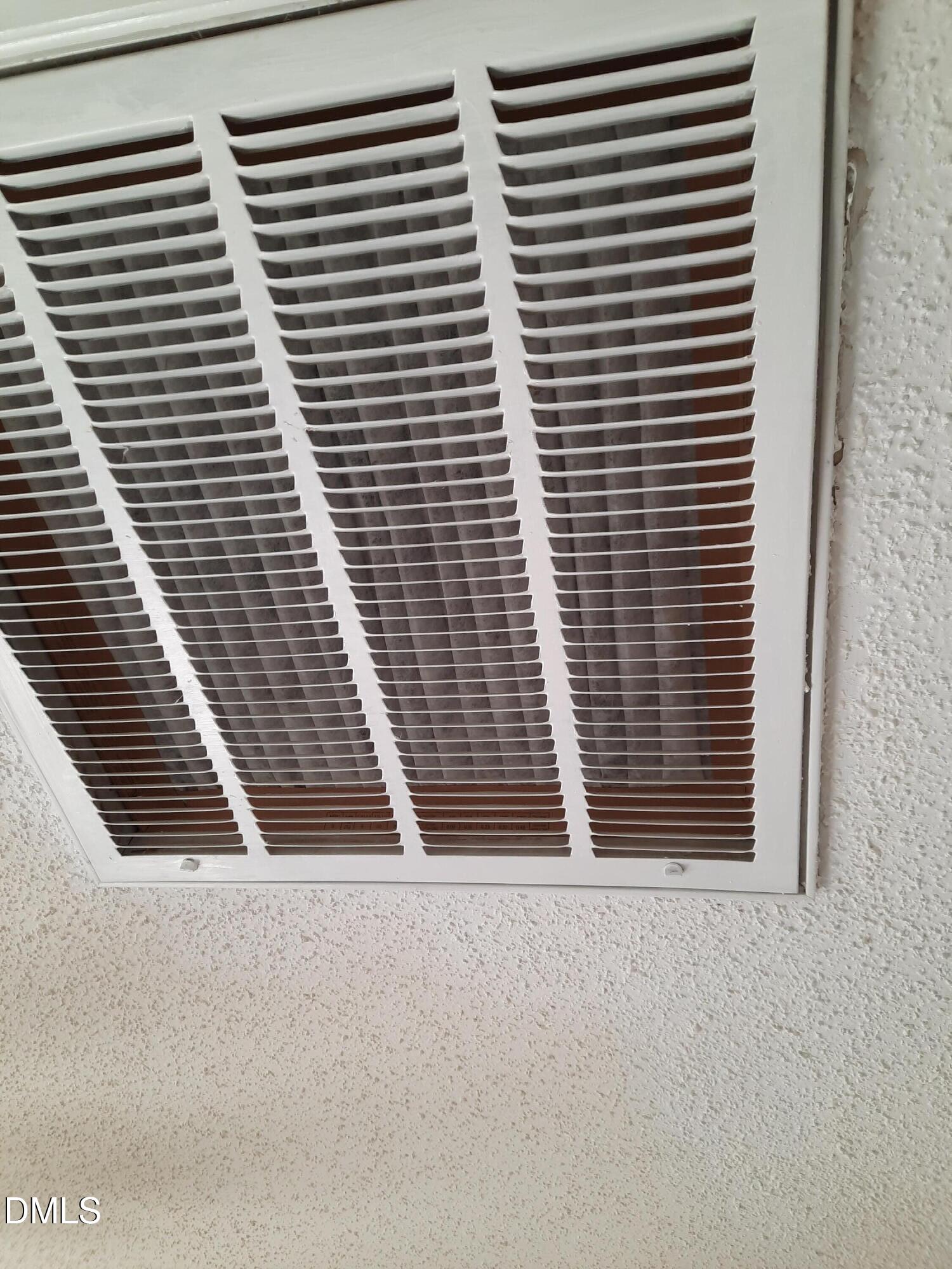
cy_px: 634
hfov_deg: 54.9
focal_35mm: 25
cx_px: 476
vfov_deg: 69.4
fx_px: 917
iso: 64
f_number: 2
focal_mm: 4.6
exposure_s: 1/60
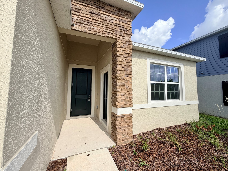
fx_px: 99
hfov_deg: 98.2
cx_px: 116
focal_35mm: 15
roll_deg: +0.2
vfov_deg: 81.7
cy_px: 81
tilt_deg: +4.9
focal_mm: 2.22
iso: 25
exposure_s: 1/770
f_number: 2.2
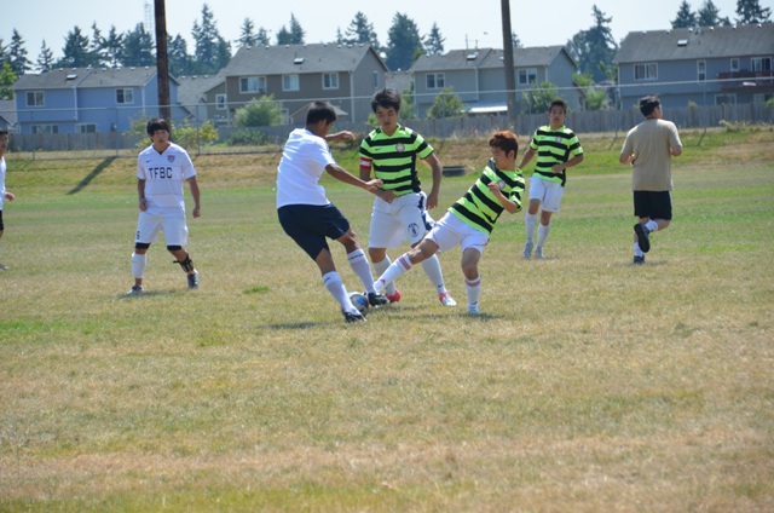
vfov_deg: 7.6
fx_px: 3862
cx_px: 387
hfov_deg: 11.4
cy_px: 256
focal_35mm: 180
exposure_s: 1/1250
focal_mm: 120
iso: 400
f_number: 5.3
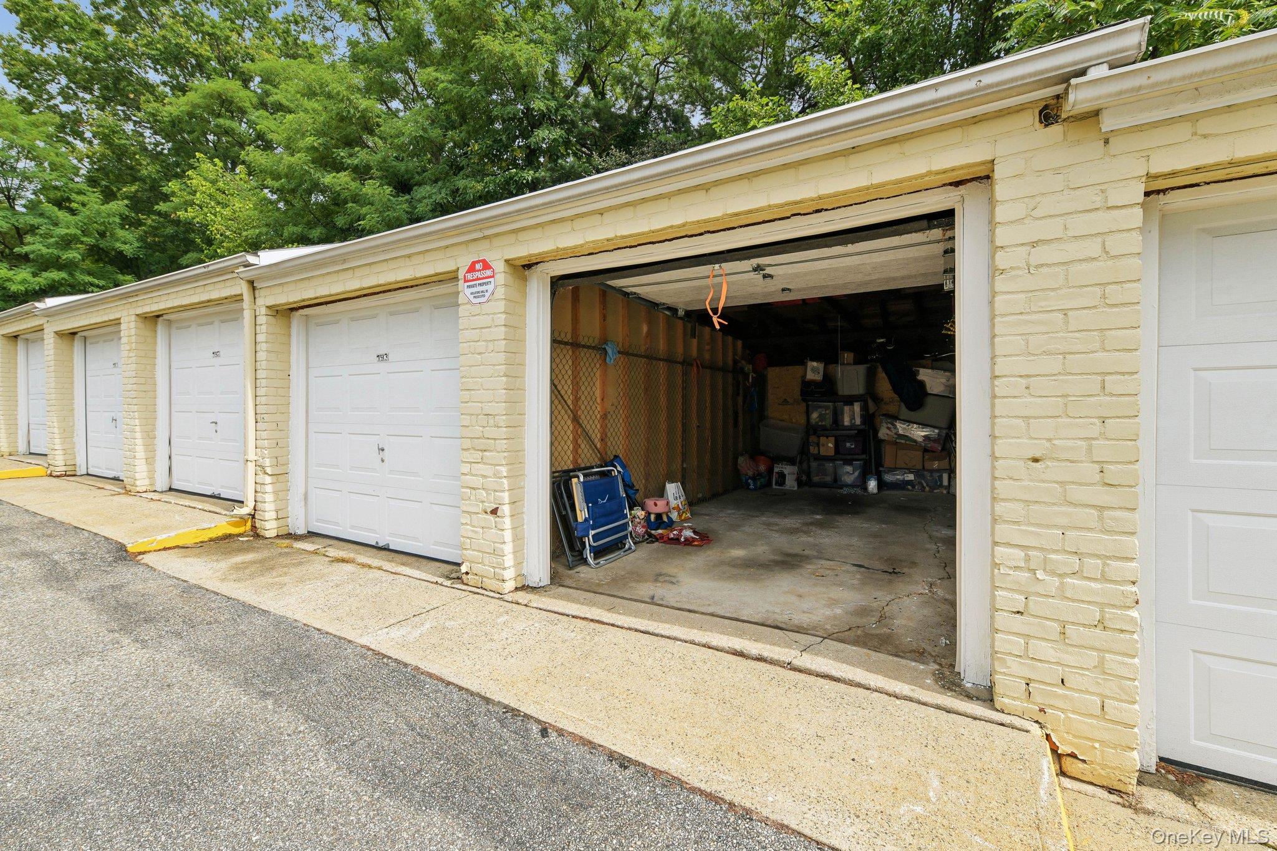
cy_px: 426
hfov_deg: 104.3
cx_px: 638
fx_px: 497
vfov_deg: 81.2
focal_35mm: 14
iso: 400
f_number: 8
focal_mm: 14
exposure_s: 1/400
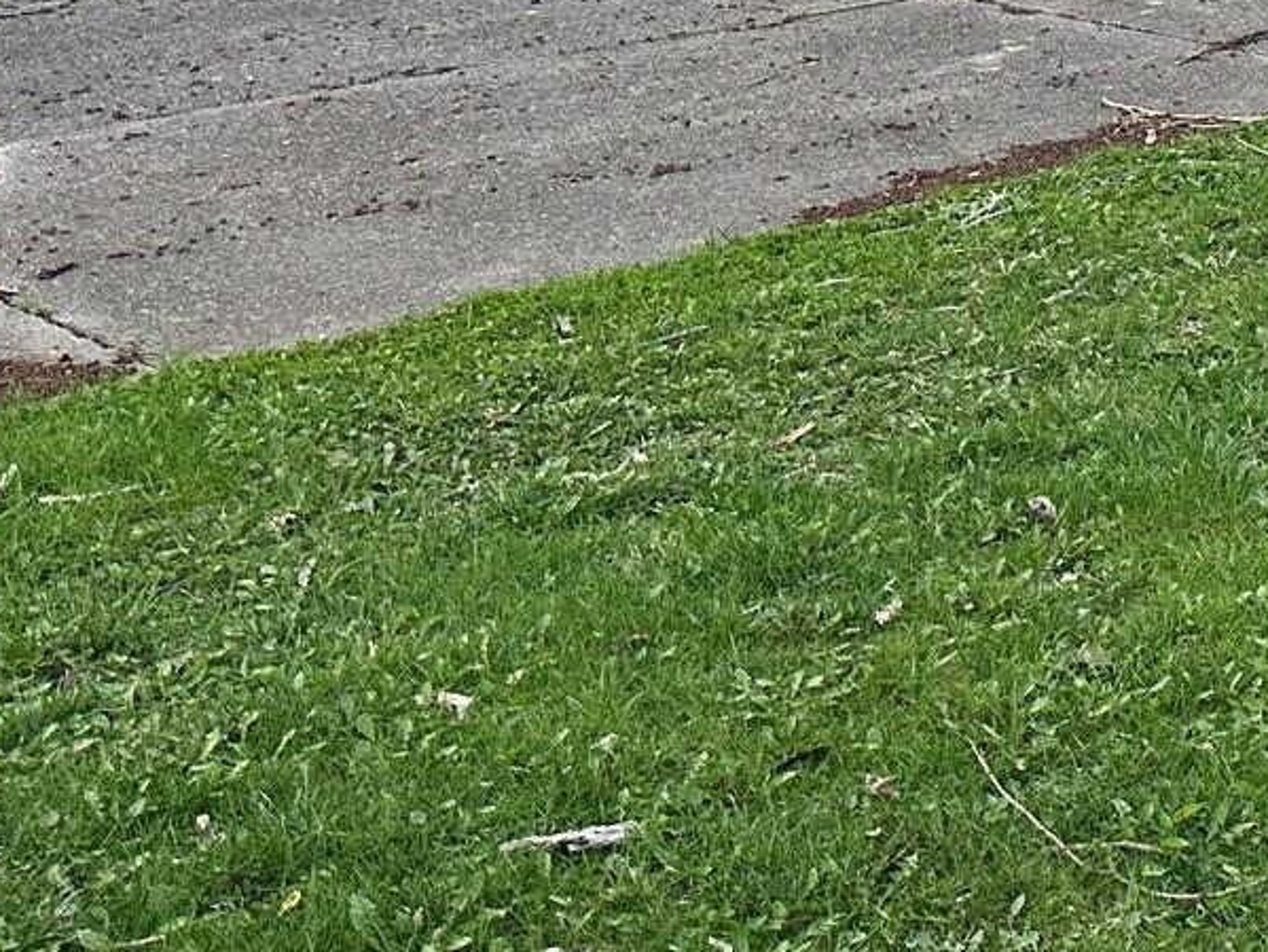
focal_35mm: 82
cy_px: -453
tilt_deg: -1.9
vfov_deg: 16.5
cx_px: 2140
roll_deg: +1.6
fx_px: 3006
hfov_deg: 19.3
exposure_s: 1/1562
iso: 80
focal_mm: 6.86
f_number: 1.78
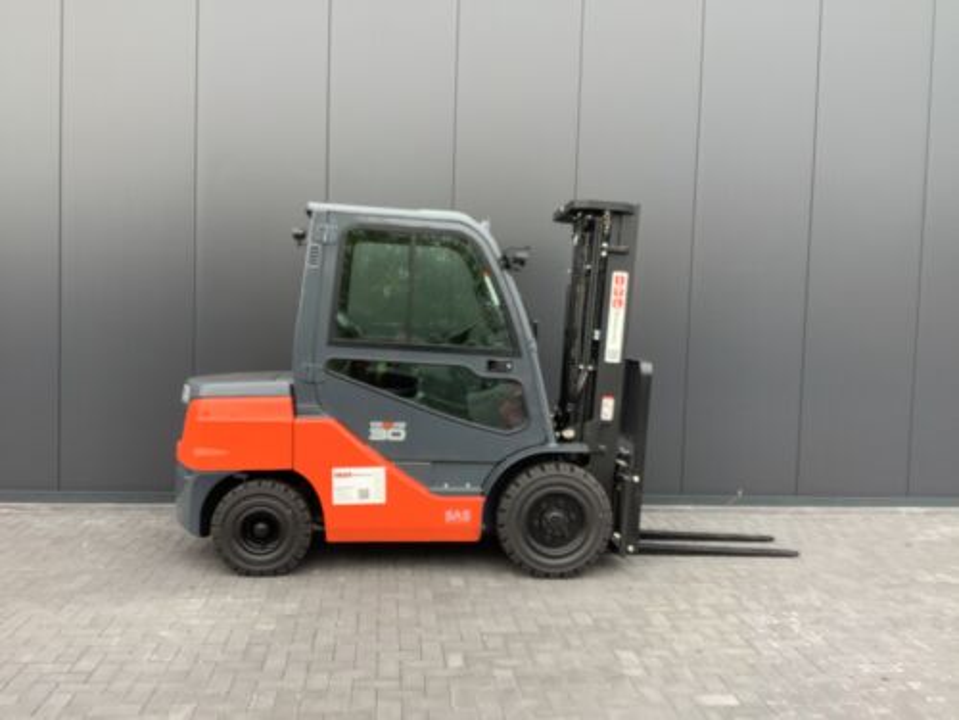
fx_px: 859
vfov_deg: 45.4
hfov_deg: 58.4
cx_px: 480
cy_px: 360
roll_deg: -1.3
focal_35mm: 31
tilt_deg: -2.5
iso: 50
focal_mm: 3.3
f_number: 2.4
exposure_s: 1/120
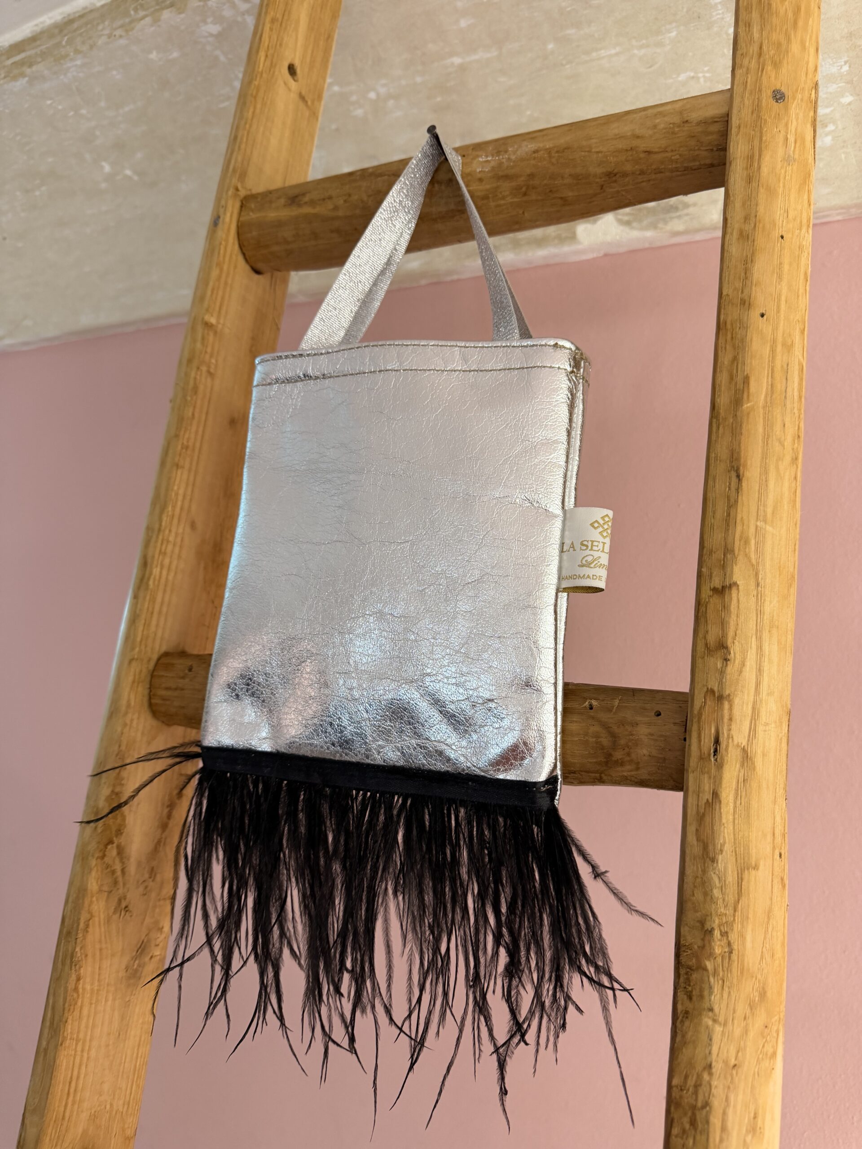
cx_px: 431
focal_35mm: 24
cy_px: 574
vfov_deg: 71.6
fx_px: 797
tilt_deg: -5.7
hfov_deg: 56.8
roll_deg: +0.8
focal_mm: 6.76
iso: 160
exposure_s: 1/50
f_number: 1.78
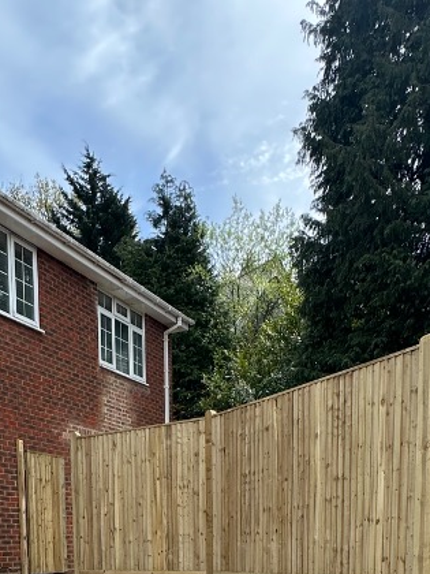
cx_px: 142
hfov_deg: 35.6
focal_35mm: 40
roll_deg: +0.5
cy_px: 622
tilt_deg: -9.5
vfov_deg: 39.0
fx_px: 663
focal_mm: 2.22
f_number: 2.2
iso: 40
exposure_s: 1/1092
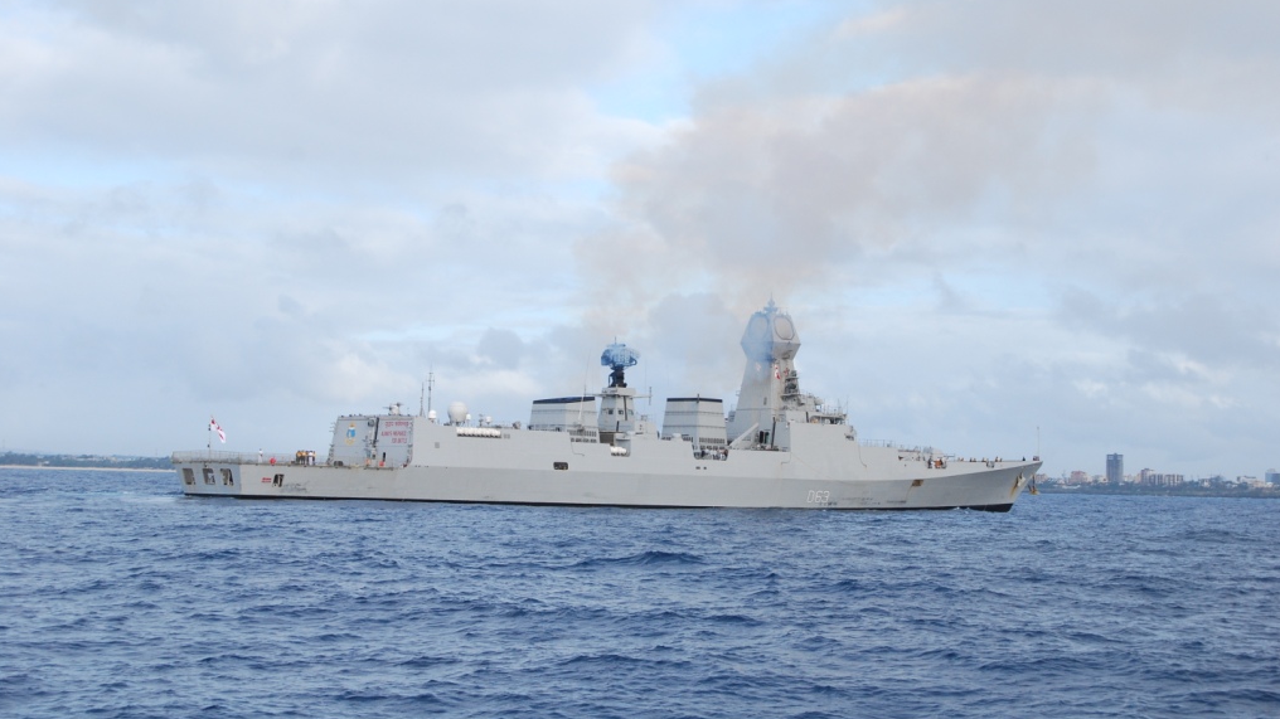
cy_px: 295
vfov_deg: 16.5
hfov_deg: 29.0
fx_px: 2477
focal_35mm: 73
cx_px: 641
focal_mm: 46
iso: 400
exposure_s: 1/320
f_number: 8
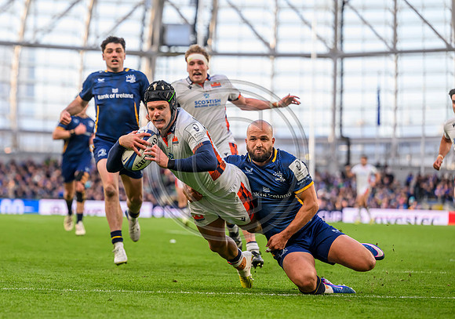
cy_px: 149
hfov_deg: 11.0
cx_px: 174
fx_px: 2370
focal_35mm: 185
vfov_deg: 7.7
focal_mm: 150
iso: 1600
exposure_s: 1/1600
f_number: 3.5
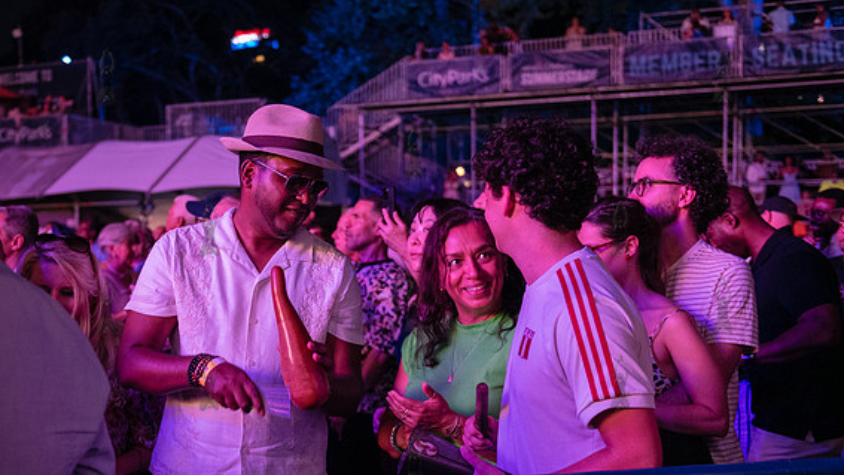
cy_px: 337
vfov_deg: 22.1
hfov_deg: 38.1
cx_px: 286
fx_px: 1209
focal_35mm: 54
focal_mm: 38
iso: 4000
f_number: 2.8
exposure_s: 1/125
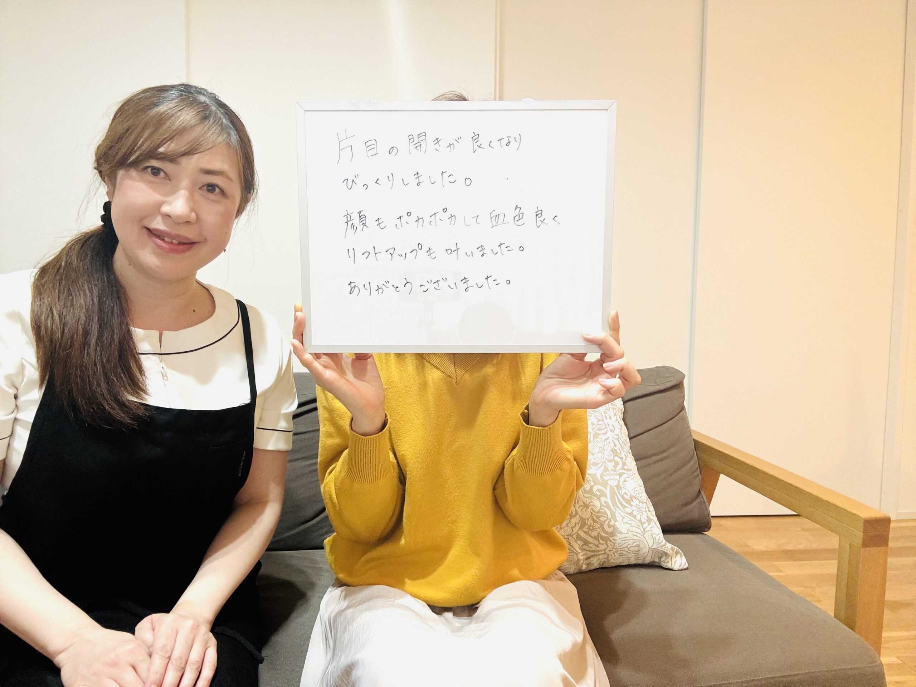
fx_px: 609
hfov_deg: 73.9
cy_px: 344
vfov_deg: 58.9
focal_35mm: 23
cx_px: 458
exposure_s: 1/60
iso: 200
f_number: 1.9
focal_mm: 2.69
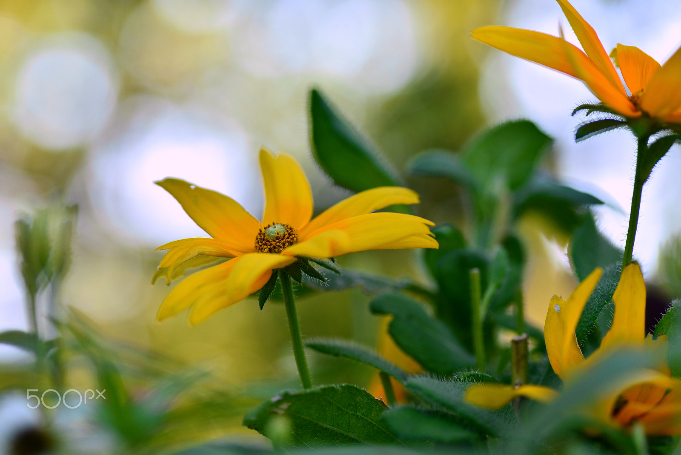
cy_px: 228
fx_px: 1703
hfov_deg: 22.6
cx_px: 340
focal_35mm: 90
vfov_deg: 15.2
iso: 200
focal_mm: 90
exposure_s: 1/1000
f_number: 4.8
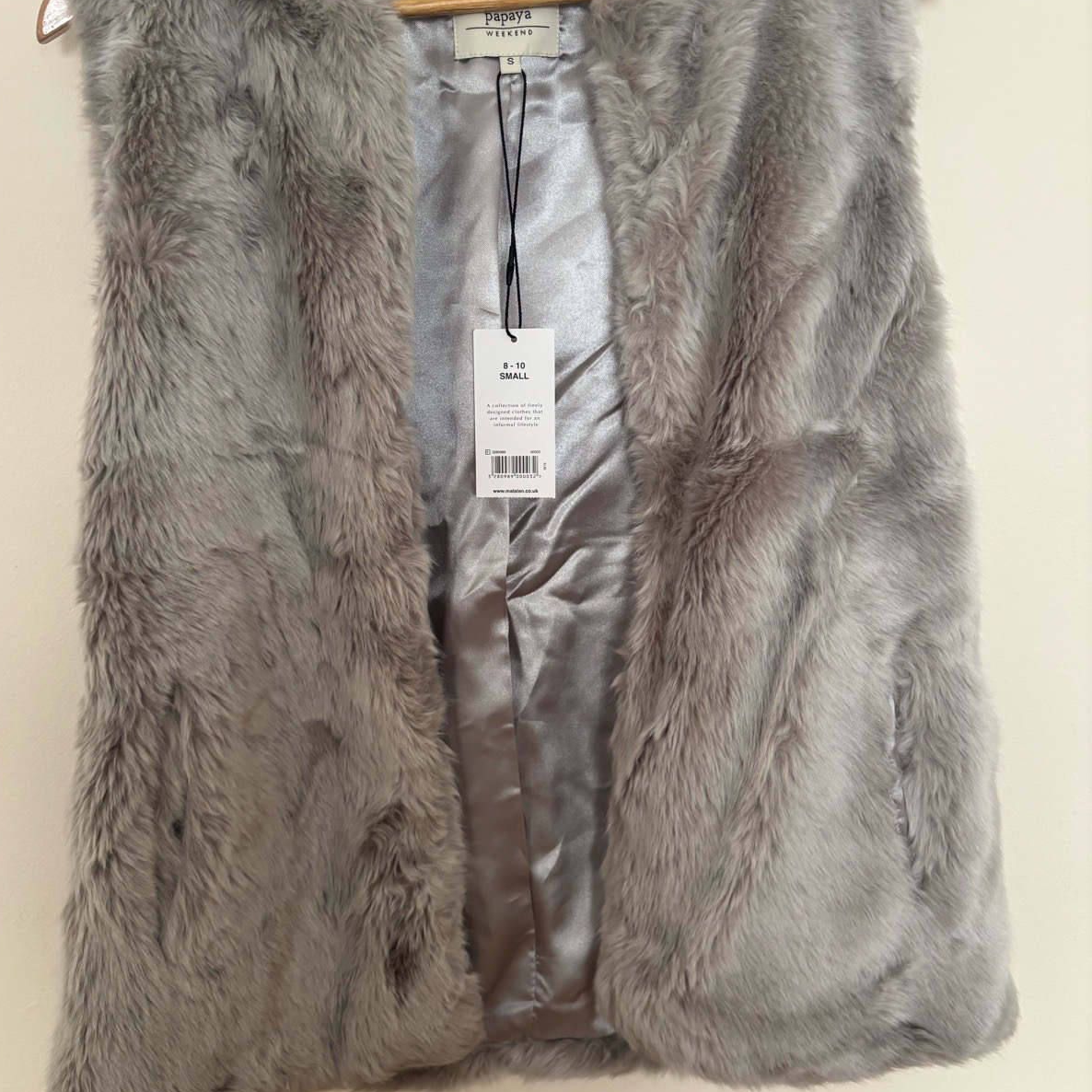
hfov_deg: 52.5
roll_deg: -0.1
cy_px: 507
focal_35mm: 31
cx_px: 540
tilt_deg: -12.0
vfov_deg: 52.5
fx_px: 1106
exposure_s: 1/60
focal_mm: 5.96
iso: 160
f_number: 1.6
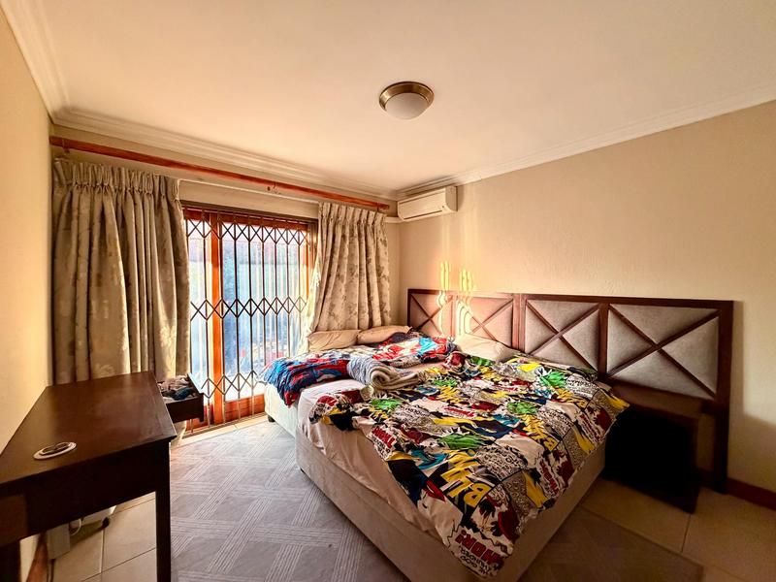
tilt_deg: -2.6
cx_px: 388
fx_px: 314
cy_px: 291
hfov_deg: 102.1
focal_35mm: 14
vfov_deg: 85.7
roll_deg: +2.1
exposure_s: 1/60
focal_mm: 2.22
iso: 640
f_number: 2.2
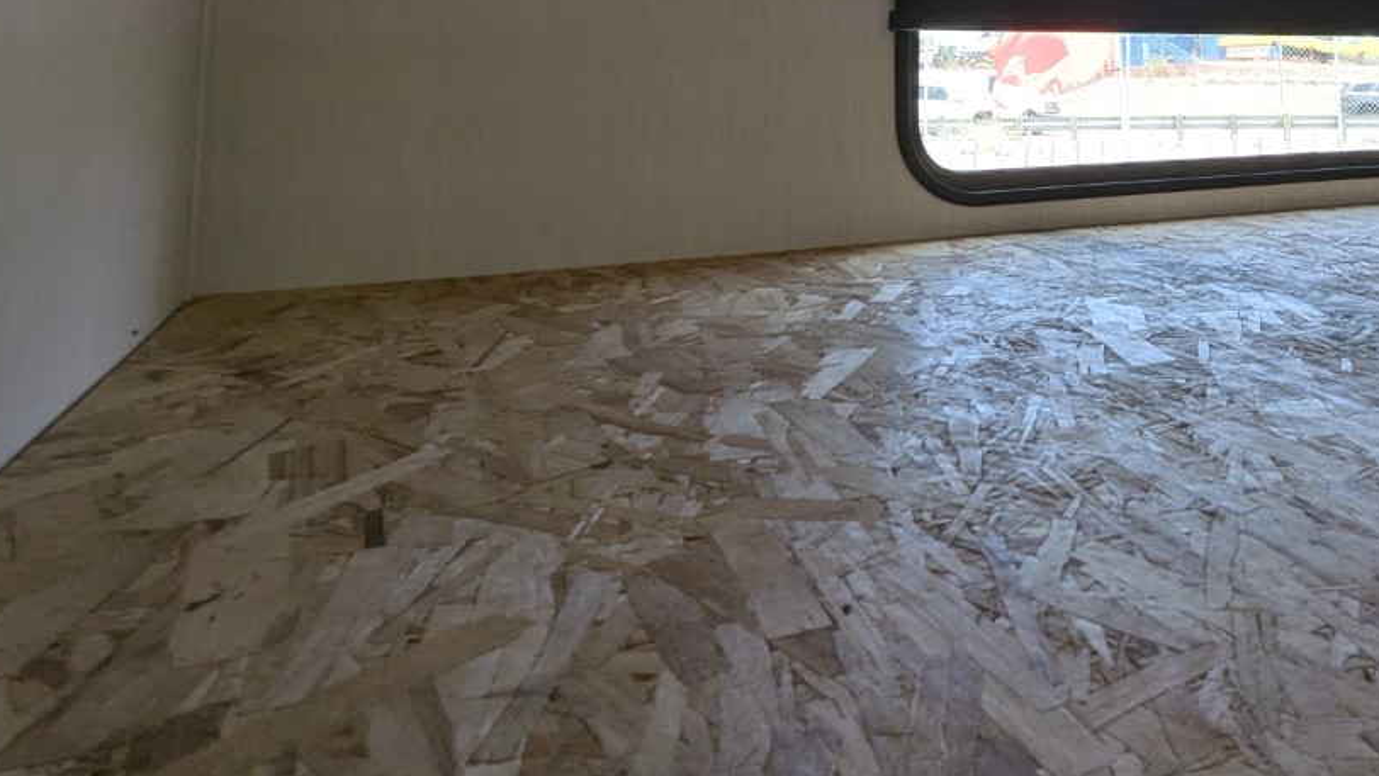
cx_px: 1106
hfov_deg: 59.2
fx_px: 1097
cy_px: -14
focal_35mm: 30
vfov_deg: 35.0
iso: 91
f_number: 2.2
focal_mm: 2.35
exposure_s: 1/144
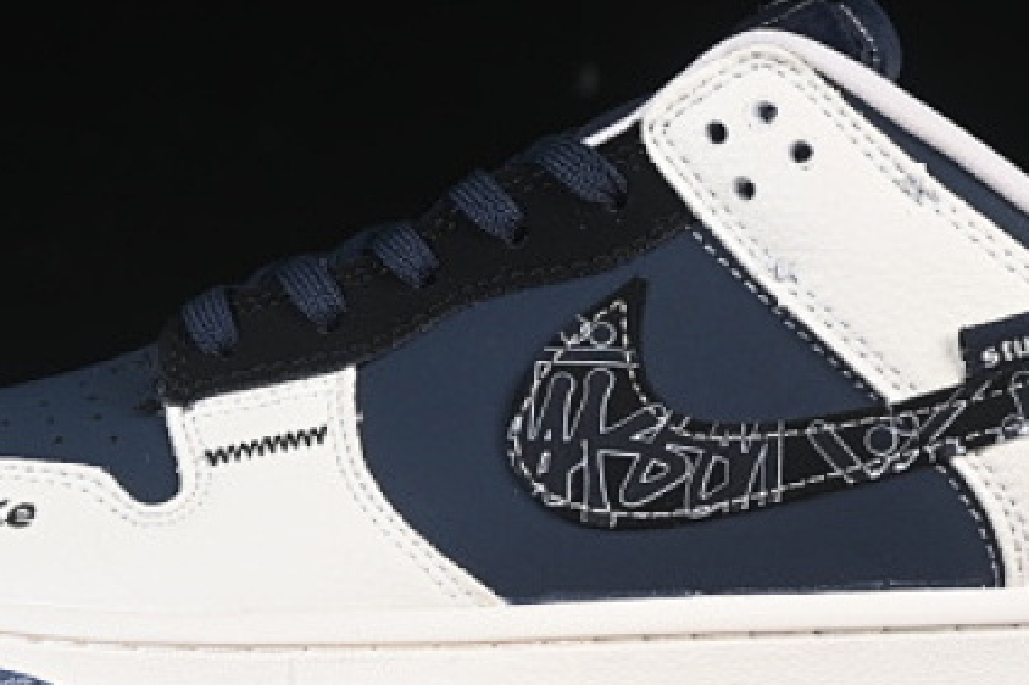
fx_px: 5486
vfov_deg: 7.1
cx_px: 580
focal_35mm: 192
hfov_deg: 10.7
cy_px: 234
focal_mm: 50
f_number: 7.1
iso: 160
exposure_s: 1/60
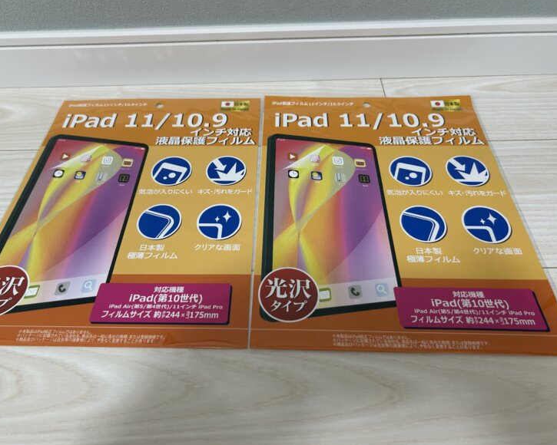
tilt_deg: -48.3
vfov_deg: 51.5
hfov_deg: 62.1
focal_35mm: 28
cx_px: 258
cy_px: 219
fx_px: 462
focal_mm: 5.7
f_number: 1.5
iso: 64
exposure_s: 1/50
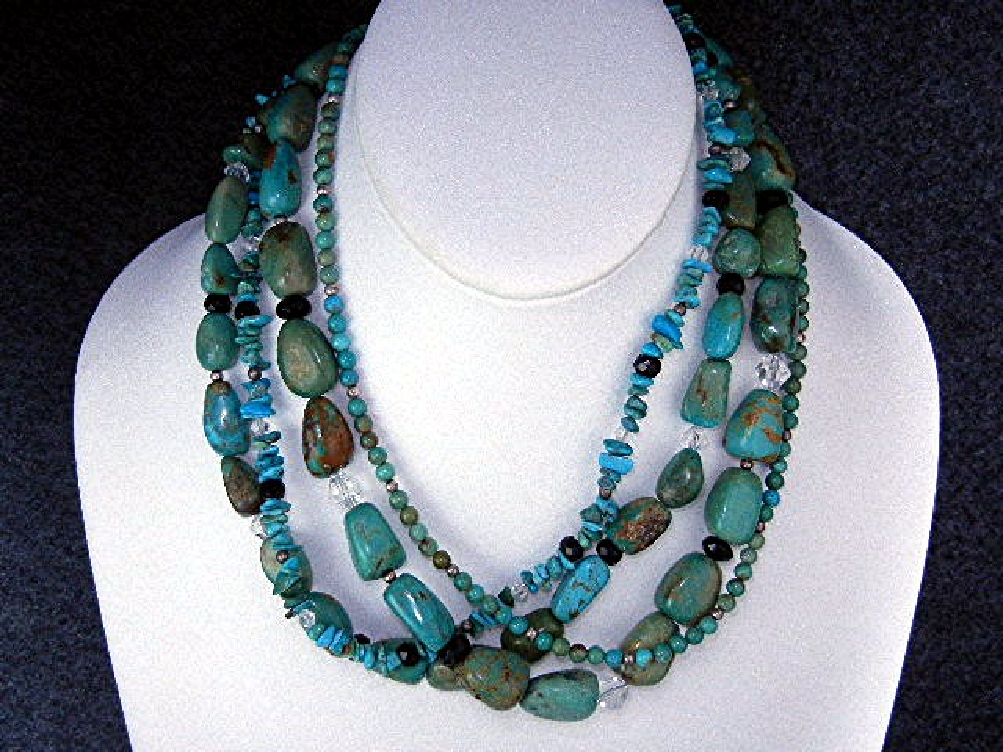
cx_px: 502
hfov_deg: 47.9
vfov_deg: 36.8
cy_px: 376
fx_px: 1130
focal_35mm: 39
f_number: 7.4
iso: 537
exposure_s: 1/30
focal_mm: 7.1
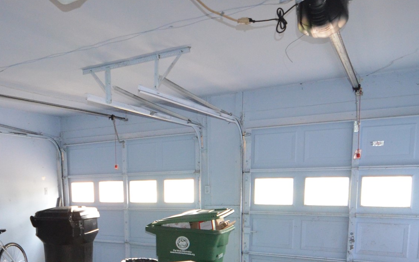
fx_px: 377
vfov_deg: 36.2
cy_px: 231
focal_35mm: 33
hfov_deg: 54.9
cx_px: 95
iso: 2800
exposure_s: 1/60
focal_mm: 11
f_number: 2.8
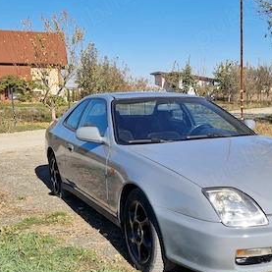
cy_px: 161
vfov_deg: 38.2
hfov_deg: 37.8
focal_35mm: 44
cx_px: 187
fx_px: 391
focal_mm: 5.4
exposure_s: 1/1396
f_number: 1.8
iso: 50
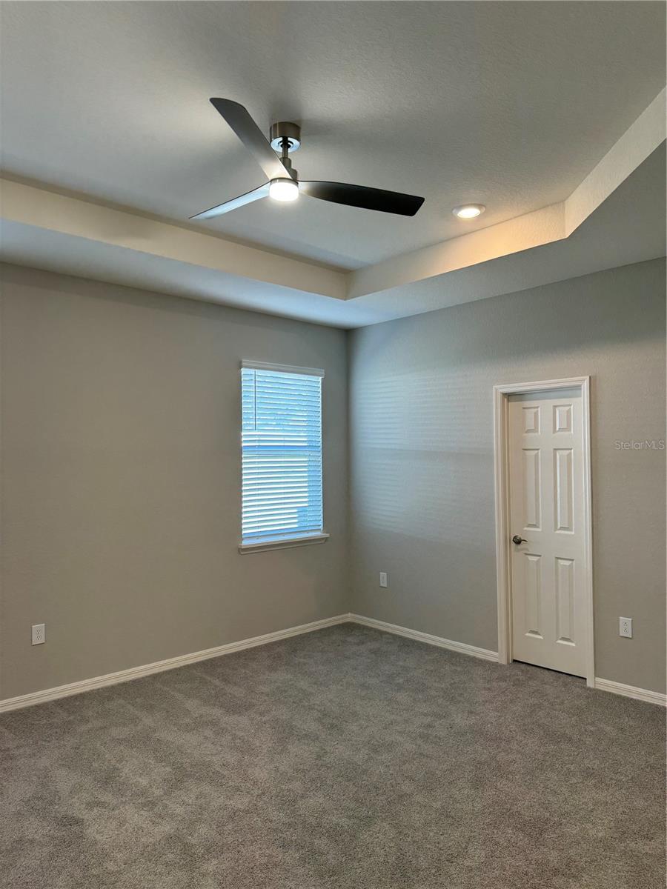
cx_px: 334
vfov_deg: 71.6
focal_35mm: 24
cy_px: 444
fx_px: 617
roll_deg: +0.4
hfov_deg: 56.8
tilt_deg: +0.9
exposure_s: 1/120
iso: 125
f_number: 1.78
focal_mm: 6.76
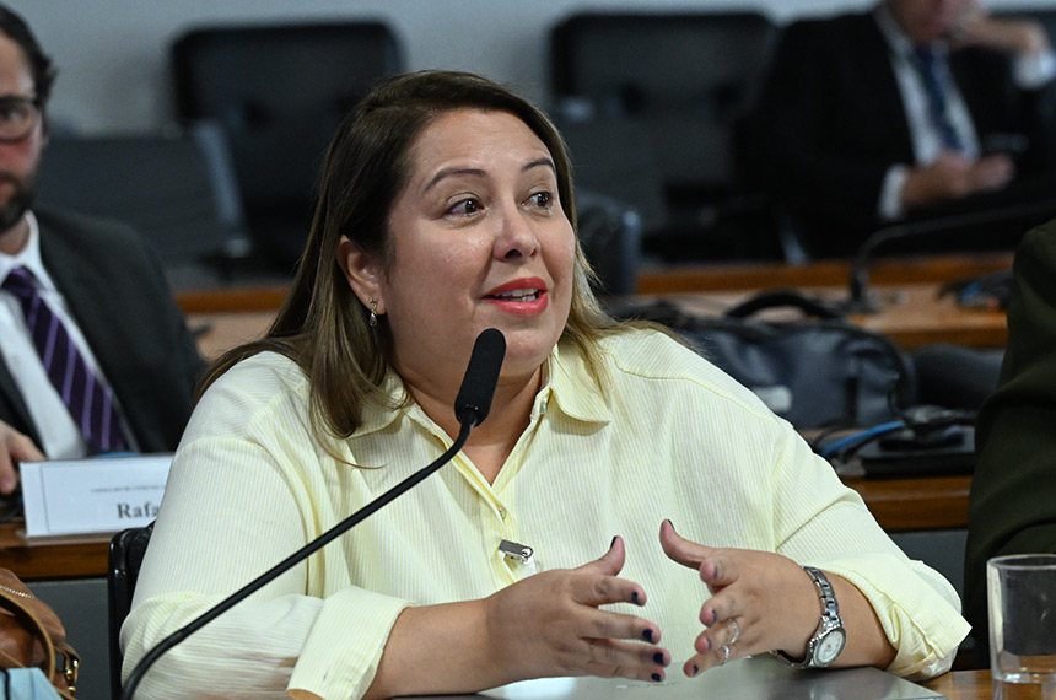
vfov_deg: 8.3
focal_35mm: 165
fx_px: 4831
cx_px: 528
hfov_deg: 12.5
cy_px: 350
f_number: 4.5
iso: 4000
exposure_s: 1/200
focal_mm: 110
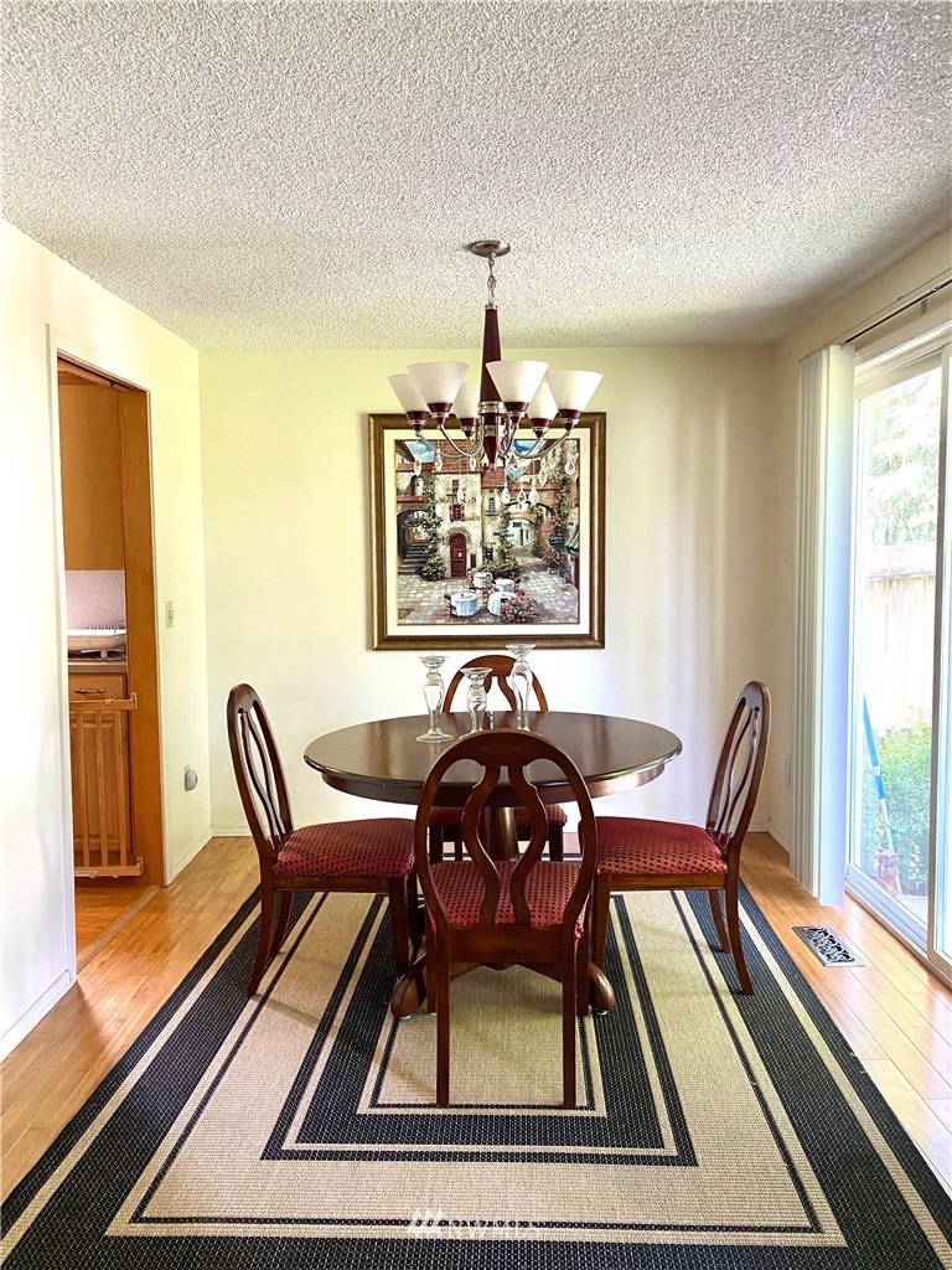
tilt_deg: -3.6
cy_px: 635
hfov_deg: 53.1
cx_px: 476
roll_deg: +0.3
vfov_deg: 67.3
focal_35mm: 26
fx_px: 953
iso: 160
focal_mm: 4.25
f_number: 1.8
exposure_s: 1/60
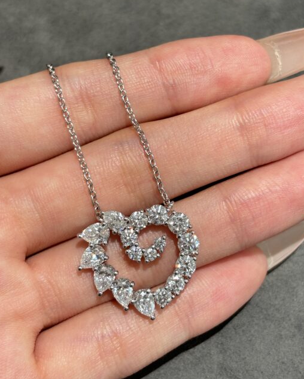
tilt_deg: -67.1
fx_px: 719
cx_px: 156
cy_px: 174
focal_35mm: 64
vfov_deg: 29.5
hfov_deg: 23.9
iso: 32
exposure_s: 1/100
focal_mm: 5.96
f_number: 1.6
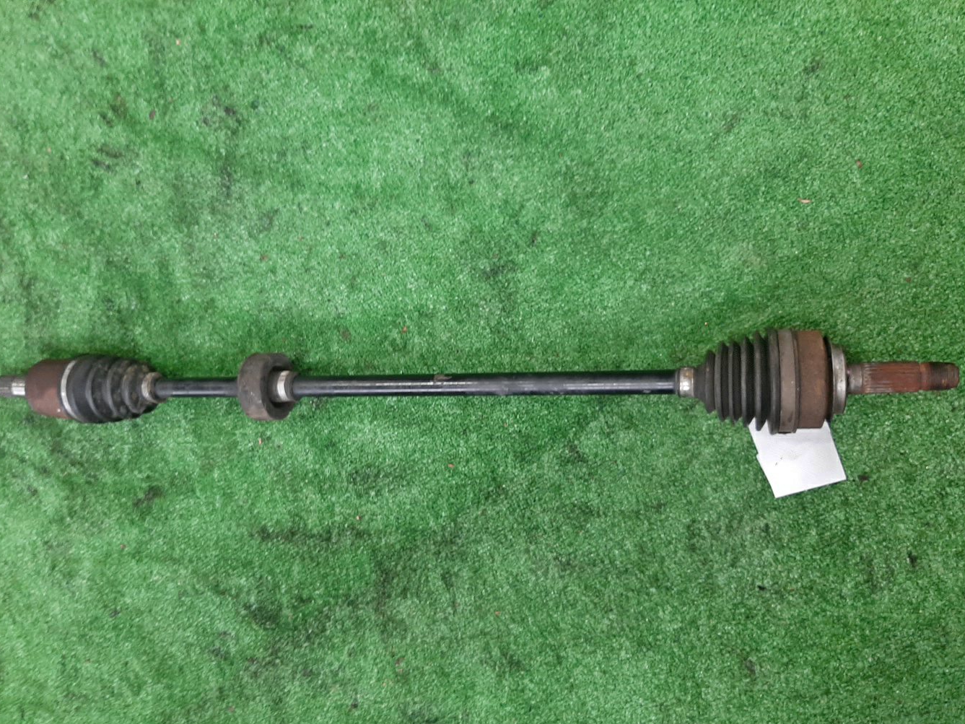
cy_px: 389
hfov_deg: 63.4
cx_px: 467
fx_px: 781
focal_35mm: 28
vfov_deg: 49.7
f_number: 1.7
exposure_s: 1/50
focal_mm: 3.93
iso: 133
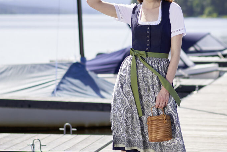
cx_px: 173
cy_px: 69
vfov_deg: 10.6
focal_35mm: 130
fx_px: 820
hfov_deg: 15.7
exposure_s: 1/4000
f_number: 1.8
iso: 100
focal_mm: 55
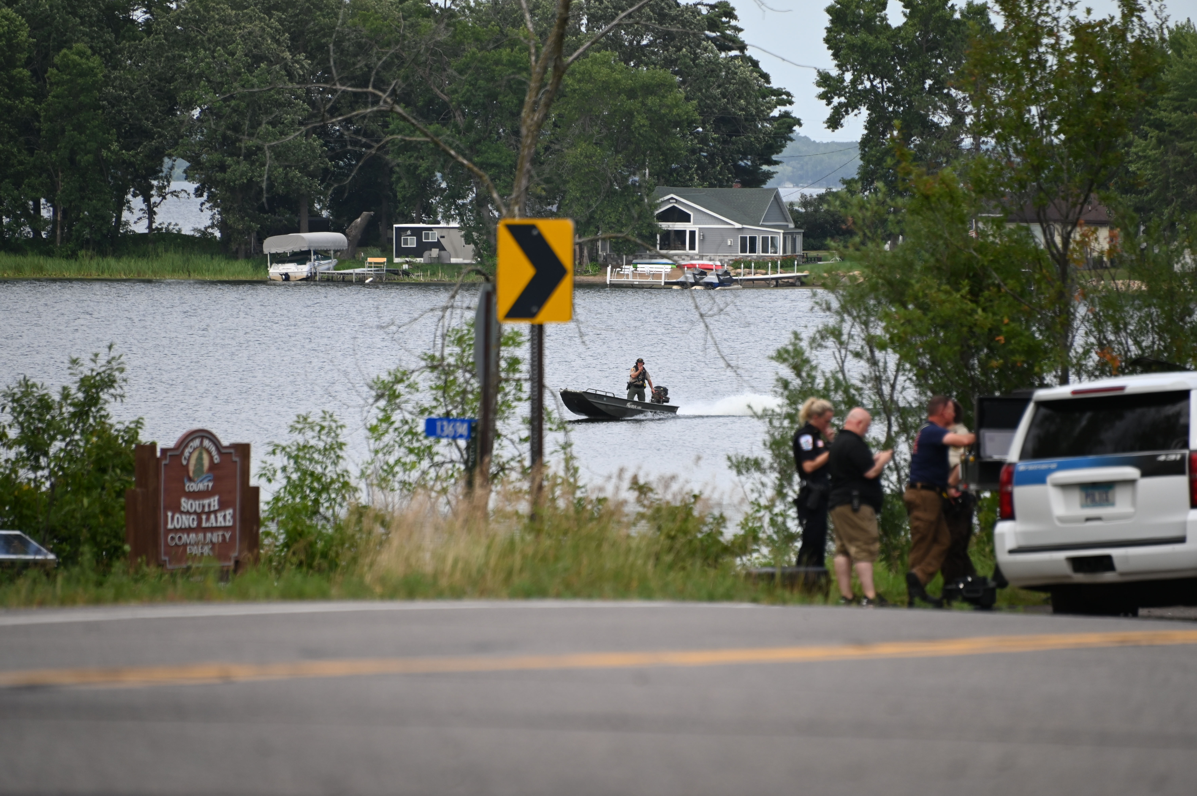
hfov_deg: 6.9
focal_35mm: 300
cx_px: 598
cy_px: 398
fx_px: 9968
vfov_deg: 4.6
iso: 280
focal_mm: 300
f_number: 5.6
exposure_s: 1/500
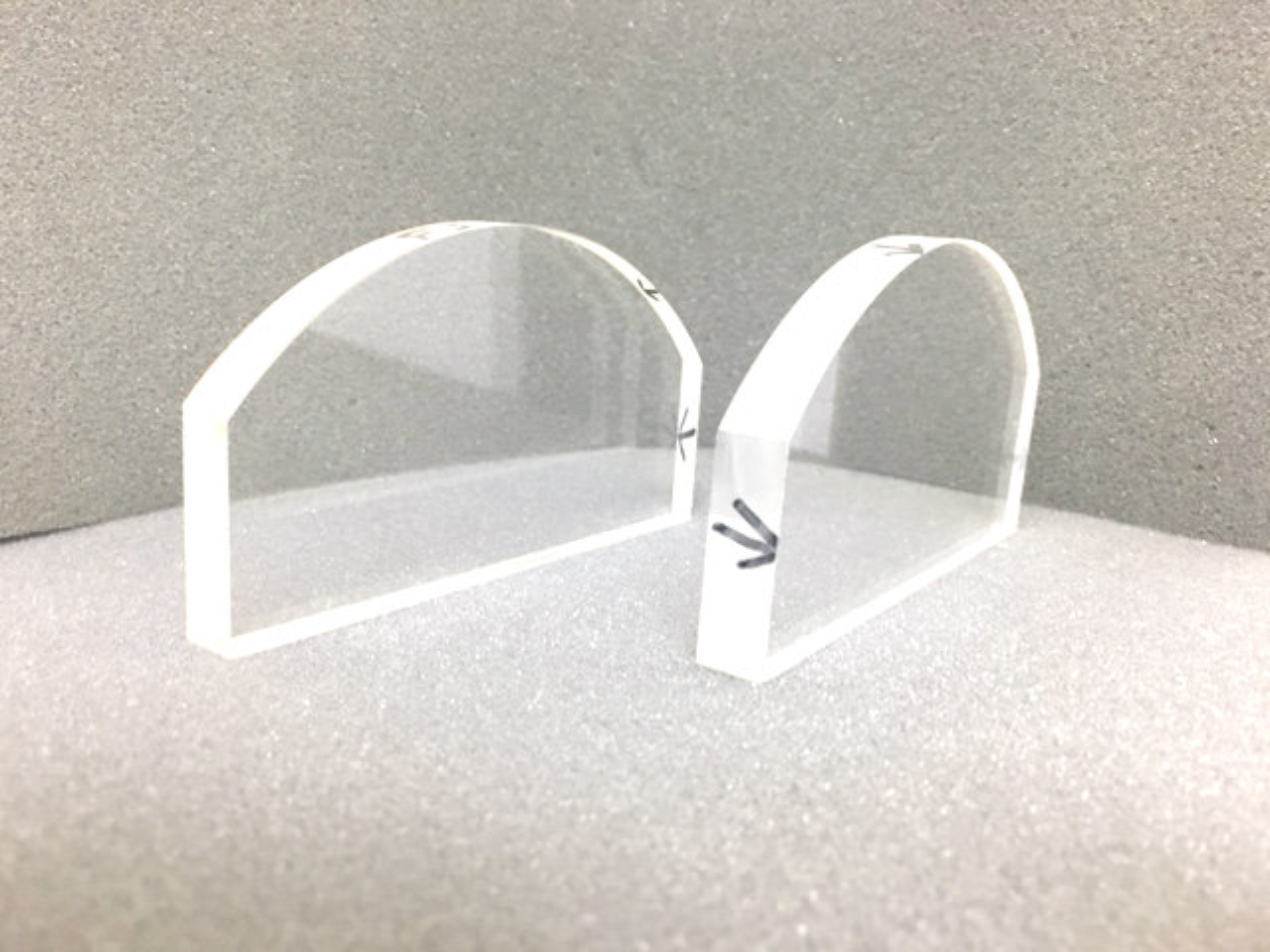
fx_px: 1064
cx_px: 635
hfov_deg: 61.7
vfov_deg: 48.2
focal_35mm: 29
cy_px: 476
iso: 125
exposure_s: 1/30
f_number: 2.2
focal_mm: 4.15
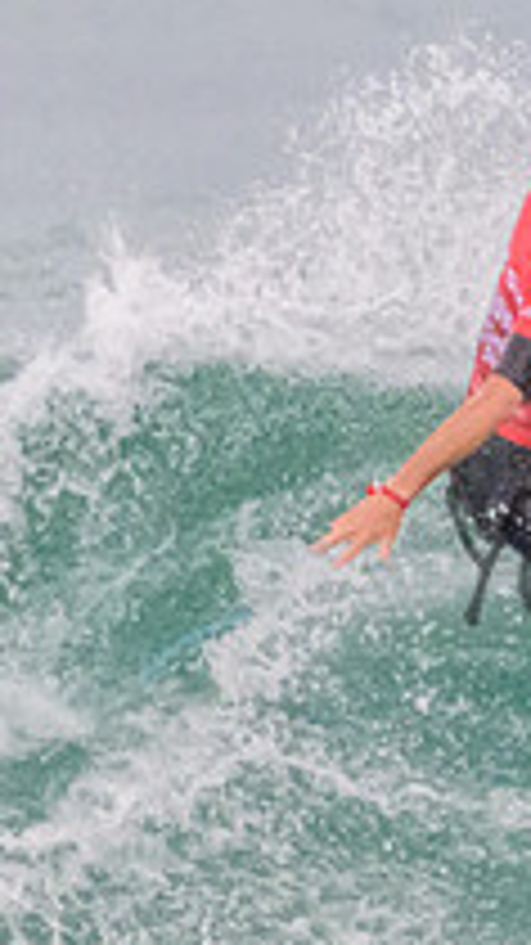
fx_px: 77308
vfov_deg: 0.7
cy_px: 377
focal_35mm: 3086
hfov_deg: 0.4
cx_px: 831
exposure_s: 1/2000
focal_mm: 800
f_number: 11
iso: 5000
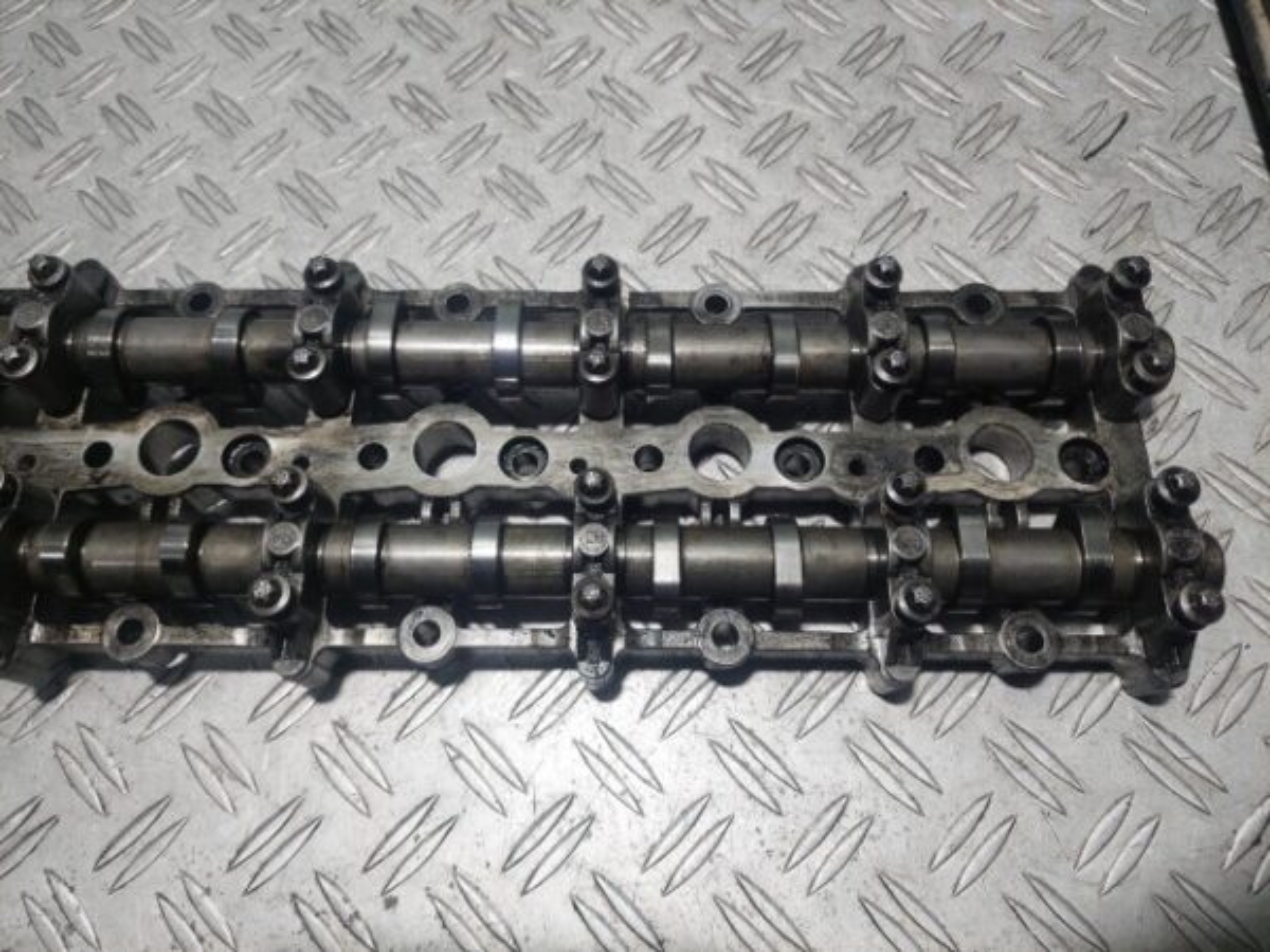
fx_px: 917
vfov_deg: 54.9
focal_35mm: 25
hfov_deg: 69.4
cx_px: 635
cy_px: 476
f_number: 1.8
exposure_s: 1/100
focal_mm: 5.23
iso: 64
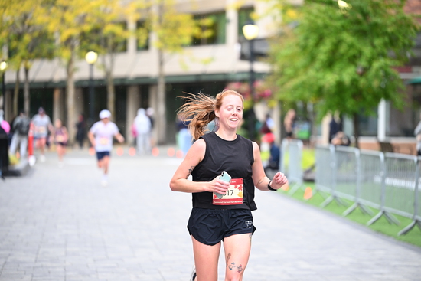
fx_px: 1579
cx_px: 210
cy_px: 140
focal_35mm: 135
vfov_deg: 10.2
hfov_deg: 15.2
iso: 1250
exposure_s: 1/1250
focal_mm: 135
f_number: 2.8
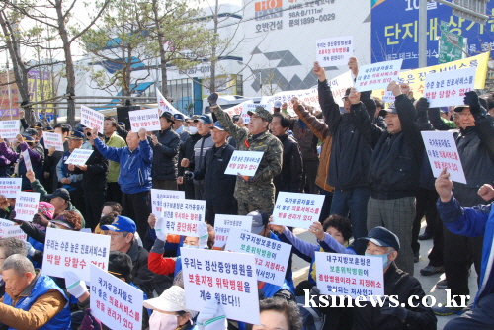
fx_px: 556
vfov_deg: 33.1
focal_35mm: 40
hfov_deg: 47.9
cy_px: 165
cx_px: 247
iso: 800
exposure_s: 1/320
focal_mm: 27
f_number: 10
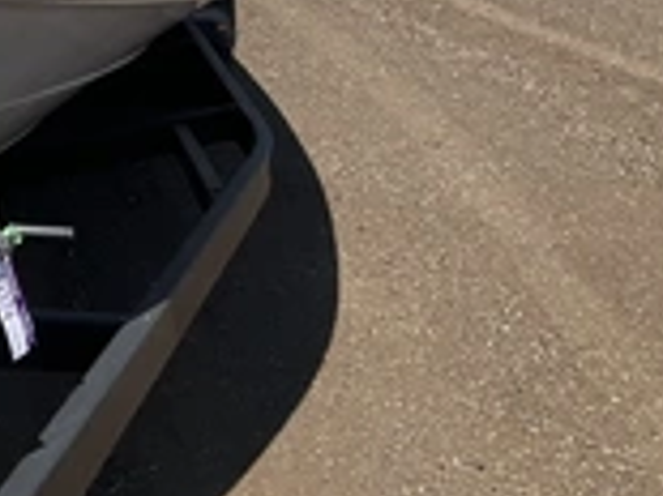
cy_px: -107
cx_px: -94
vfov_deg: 18.5
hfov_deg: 24.1
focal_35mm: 75
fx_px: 1435
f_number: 1.8
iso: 25
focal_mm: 3
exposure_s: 1/2427
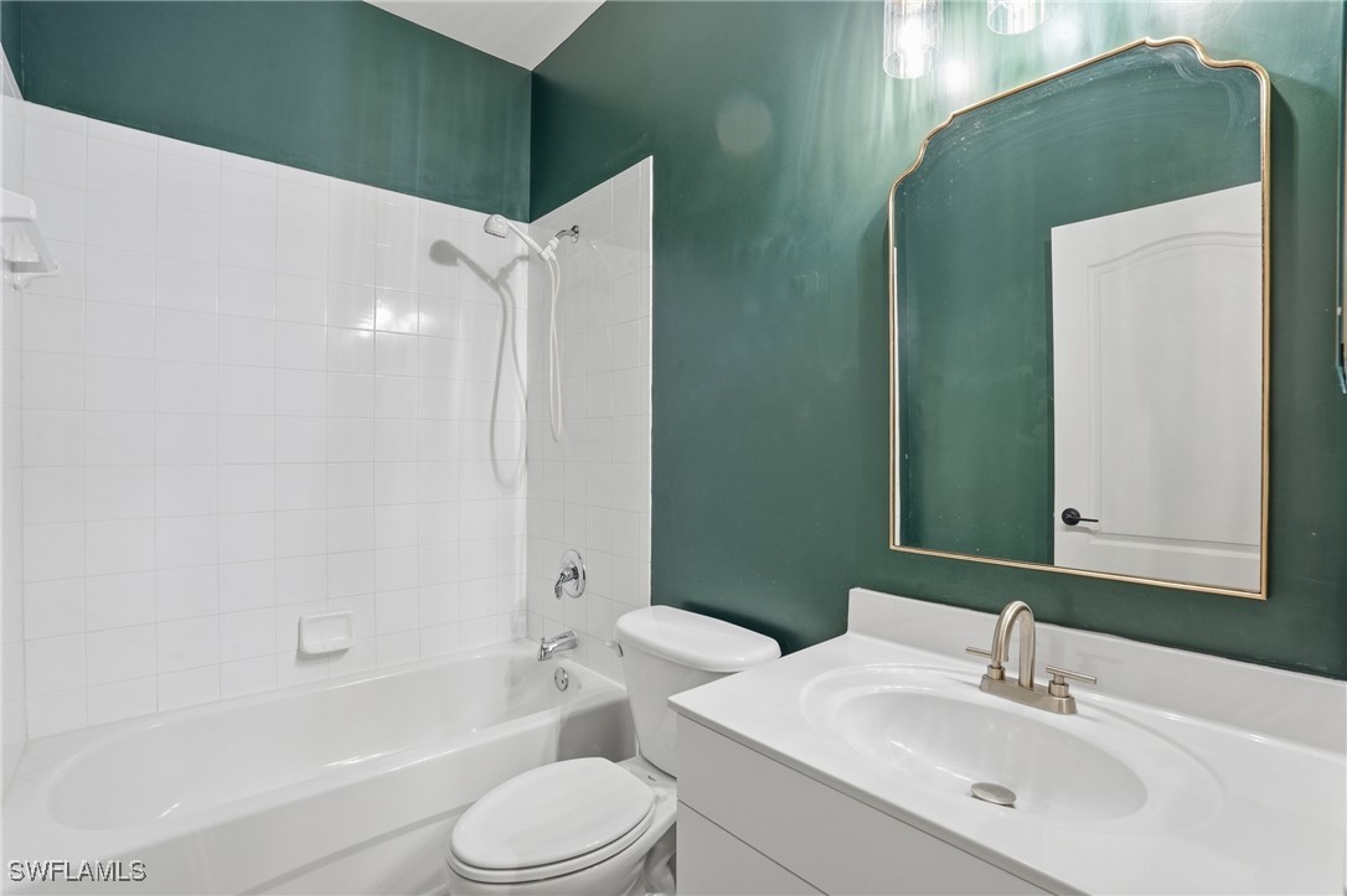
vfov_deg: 73.7
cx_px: 674
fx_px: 598
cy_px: 448
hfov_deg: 96.8
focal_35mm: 16
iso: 200
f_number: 9
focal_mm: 16
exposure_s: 1/13
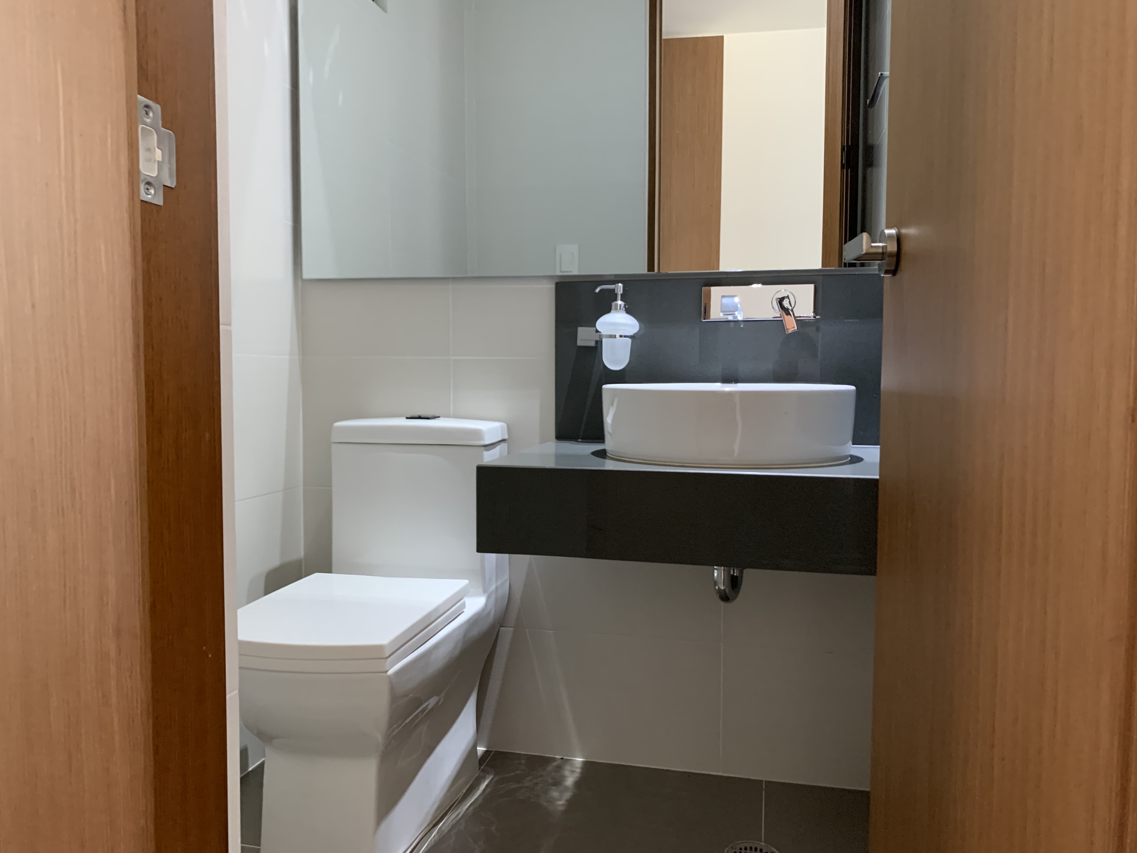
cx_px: 568
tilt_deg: -4.1
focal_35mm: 26
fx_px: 854
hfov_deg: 67.3
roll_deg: -0.4
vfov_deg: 53.1
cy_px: 426
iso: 400
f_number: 1.8
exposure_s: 1/49
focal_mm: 4.25
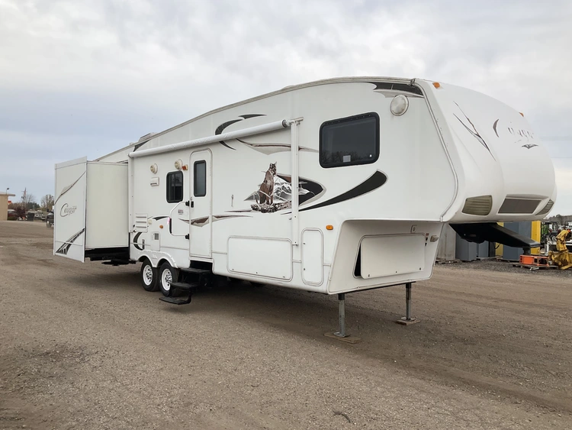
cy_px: 215
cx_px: 286
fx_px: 479
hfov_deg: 61.6
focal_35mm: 29
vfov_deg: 48.3
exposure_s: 1/1015
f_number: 1.8
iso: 25
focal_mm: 3
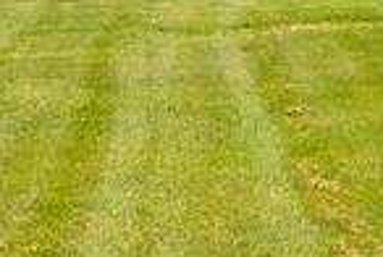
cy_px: -161
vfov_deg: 6.5
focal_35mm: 210
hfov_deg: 9.8
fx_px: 2239
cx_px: 121
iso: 640
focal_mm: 20
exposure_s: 1/2500
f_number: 8
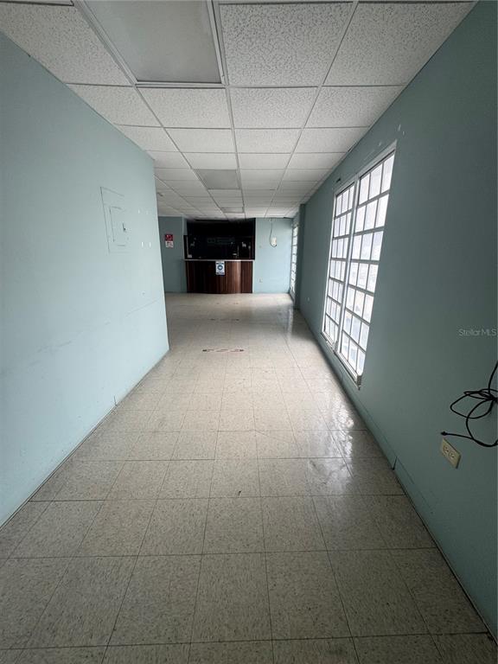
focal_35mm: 14
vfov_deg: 102.1
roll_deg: -2.3
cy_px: 332
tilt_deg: -15.9
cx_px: 249
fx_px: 269
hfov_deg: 85.7
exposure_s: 1/99
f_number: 2.2
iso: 64
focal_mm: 2.22
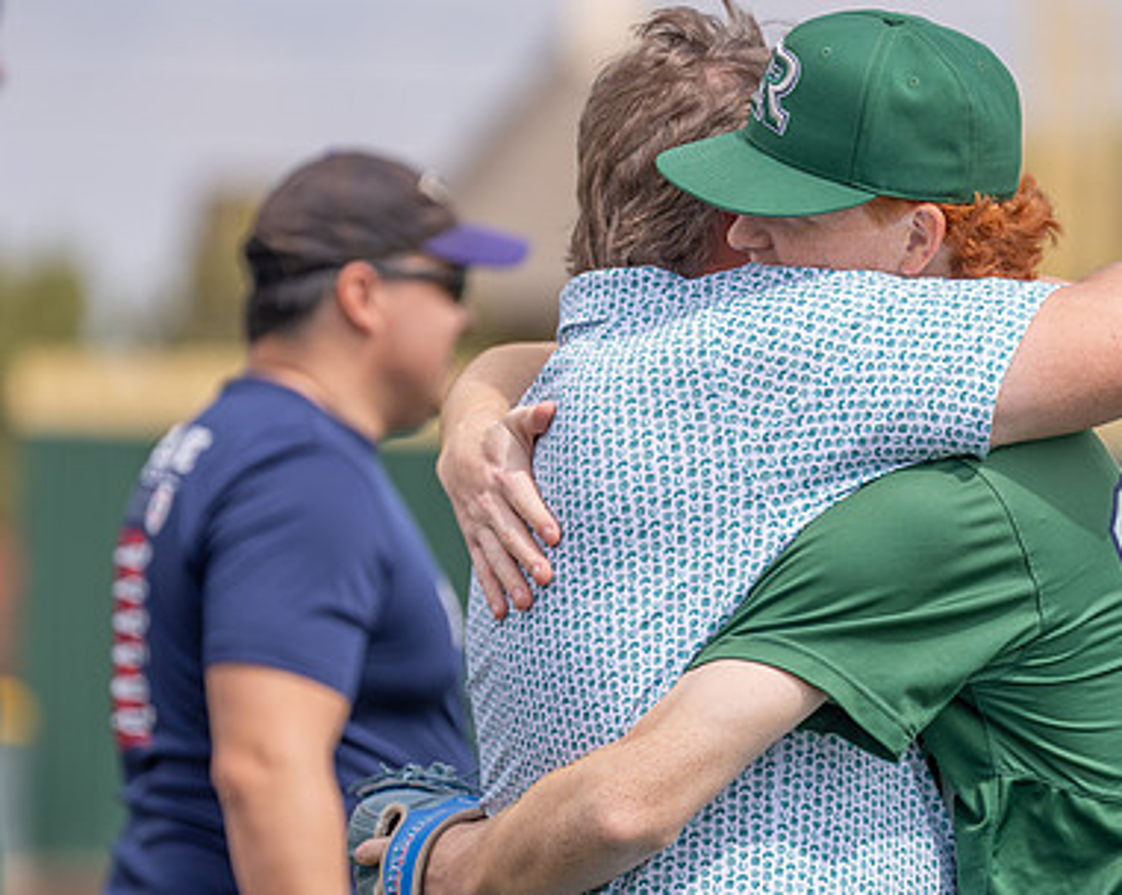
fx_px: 9554
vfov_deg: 5.4
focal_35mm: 288
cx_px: 713
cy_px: 512
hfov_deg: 6.7
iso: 100
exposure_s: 1/2000
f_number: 2.8
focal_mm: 188
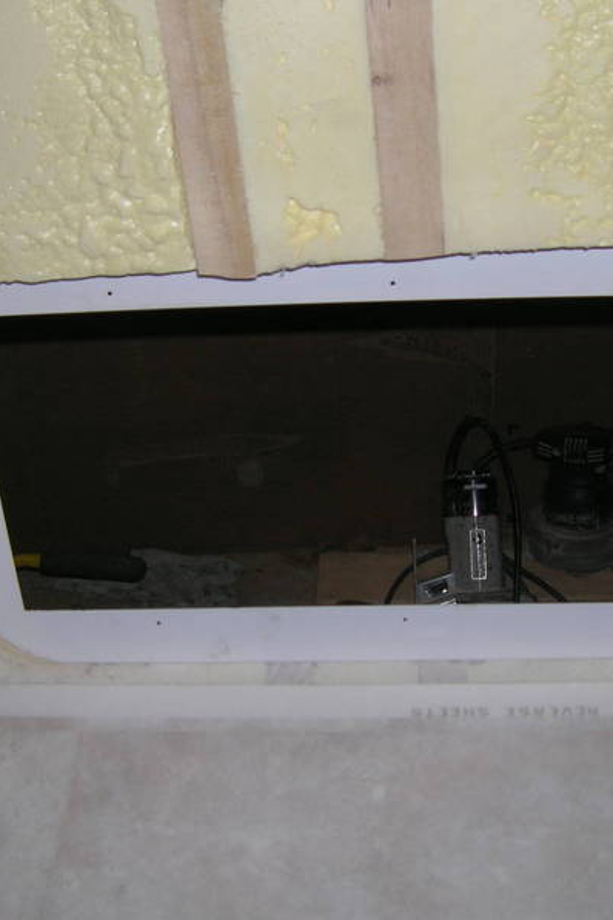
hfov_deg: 28.0
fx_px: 1226
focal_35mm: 48
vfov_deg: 41.1
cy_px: 456
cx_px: 350
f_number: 2.9
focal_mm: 5.7
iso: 50
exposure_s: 1/60.1
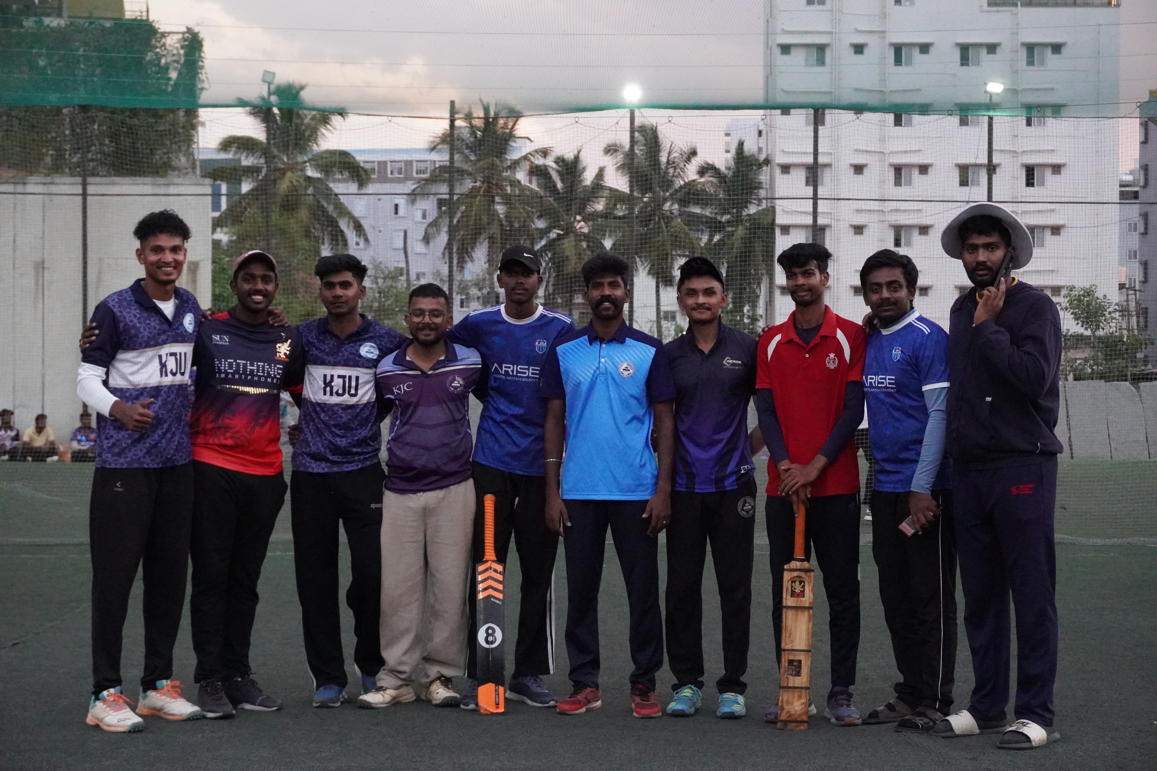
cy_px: 386
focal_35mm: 63
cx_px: 578
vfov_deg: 21.6
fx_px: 2025
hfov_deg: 31.9
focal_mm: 42
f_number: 7.1
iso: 10000
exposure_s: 1/800
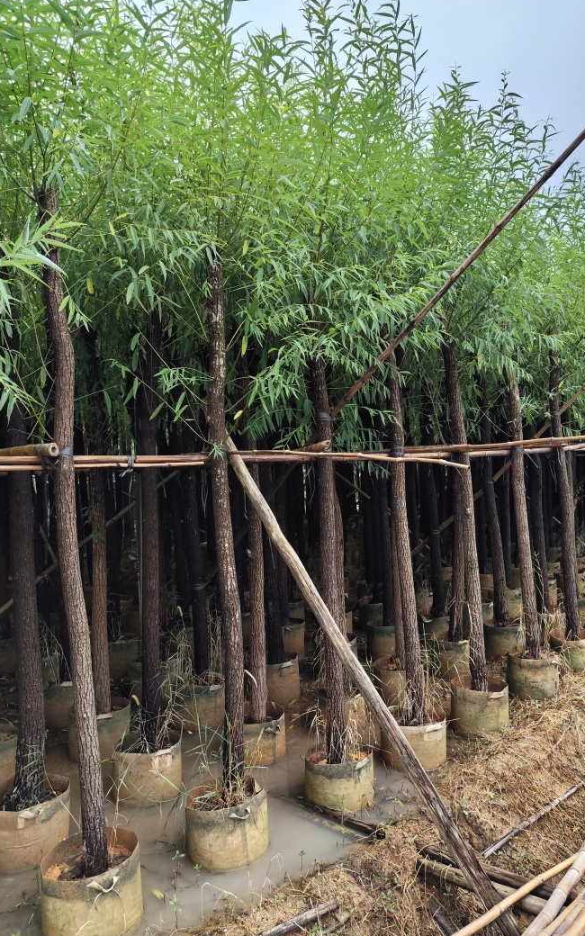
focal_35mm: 25
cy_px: 471
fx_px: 638
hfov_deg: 49.2
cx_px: 314
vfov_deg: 72.5
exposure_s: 1/301
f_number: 1.65
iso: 50
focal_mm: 6.19
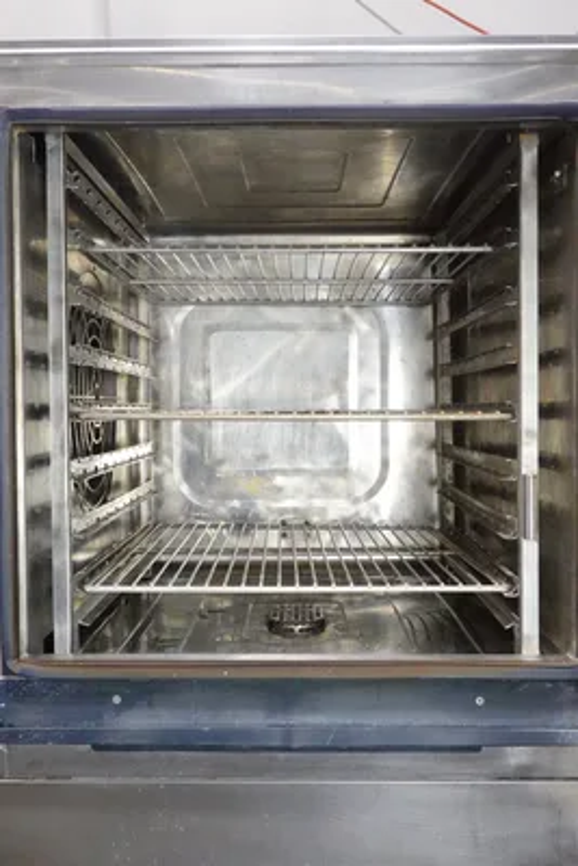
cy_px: 433
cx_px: 289
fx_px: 986
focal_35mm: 41
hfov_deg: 32.7
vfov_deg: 47.4
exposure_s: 1/50
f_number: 7.1
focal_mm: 15.28
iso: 3200
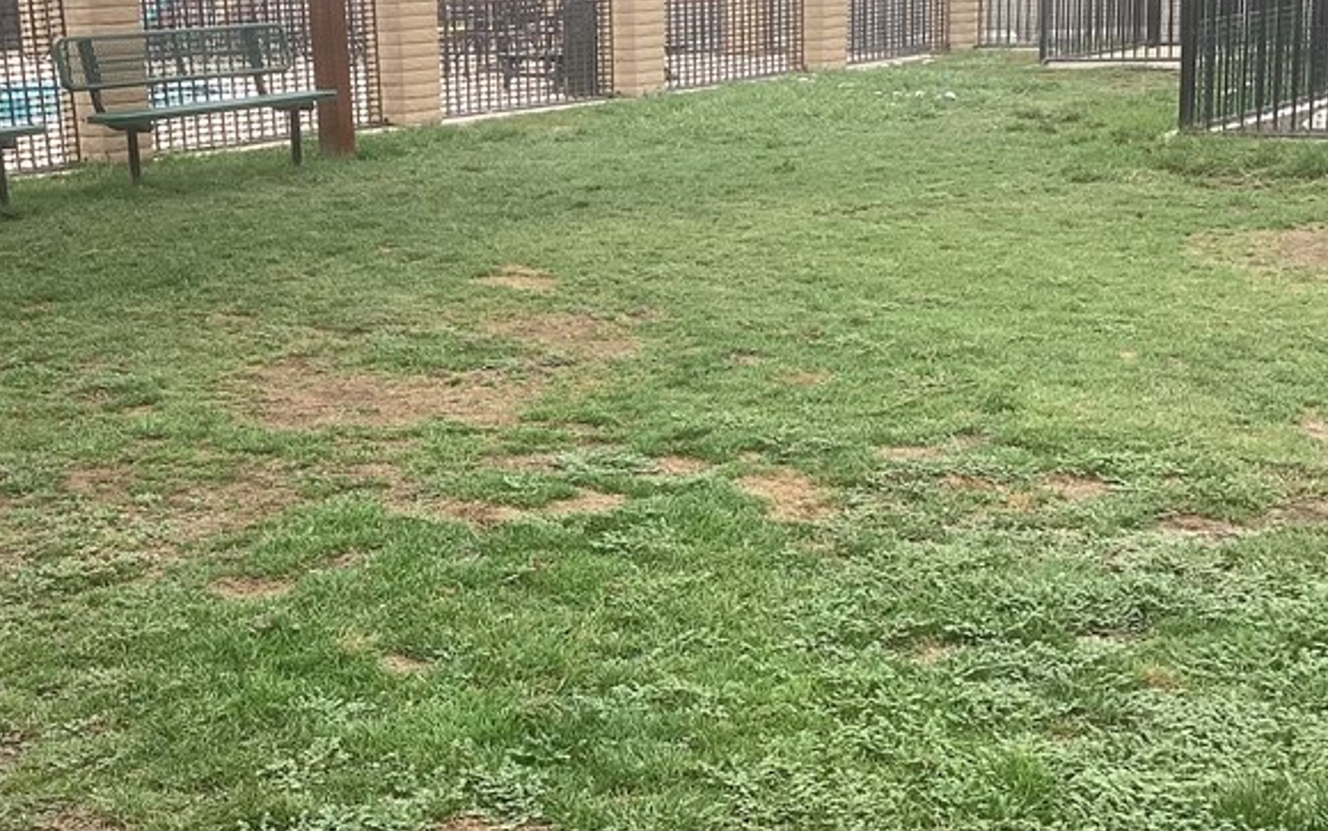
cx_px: 495
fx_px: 2100
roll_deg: +2.3
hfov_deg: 34.9
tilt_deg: -15.8
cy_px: 513
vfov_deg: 22.3
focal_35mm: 58
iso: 25
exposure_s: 1/351
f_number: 2.4
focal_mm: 3.3
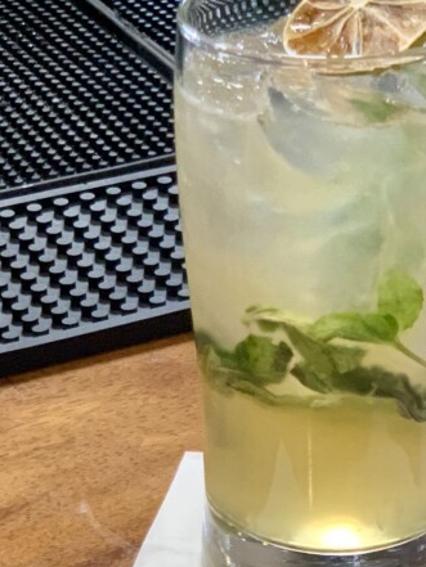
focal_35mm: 118
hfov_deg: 12.5
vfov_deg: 16.7
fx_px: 1935
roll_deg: -2.2
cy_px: 316
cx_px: 349
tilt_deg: -27.0
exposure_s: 1/40
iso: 400
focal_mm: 6
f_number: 2.4
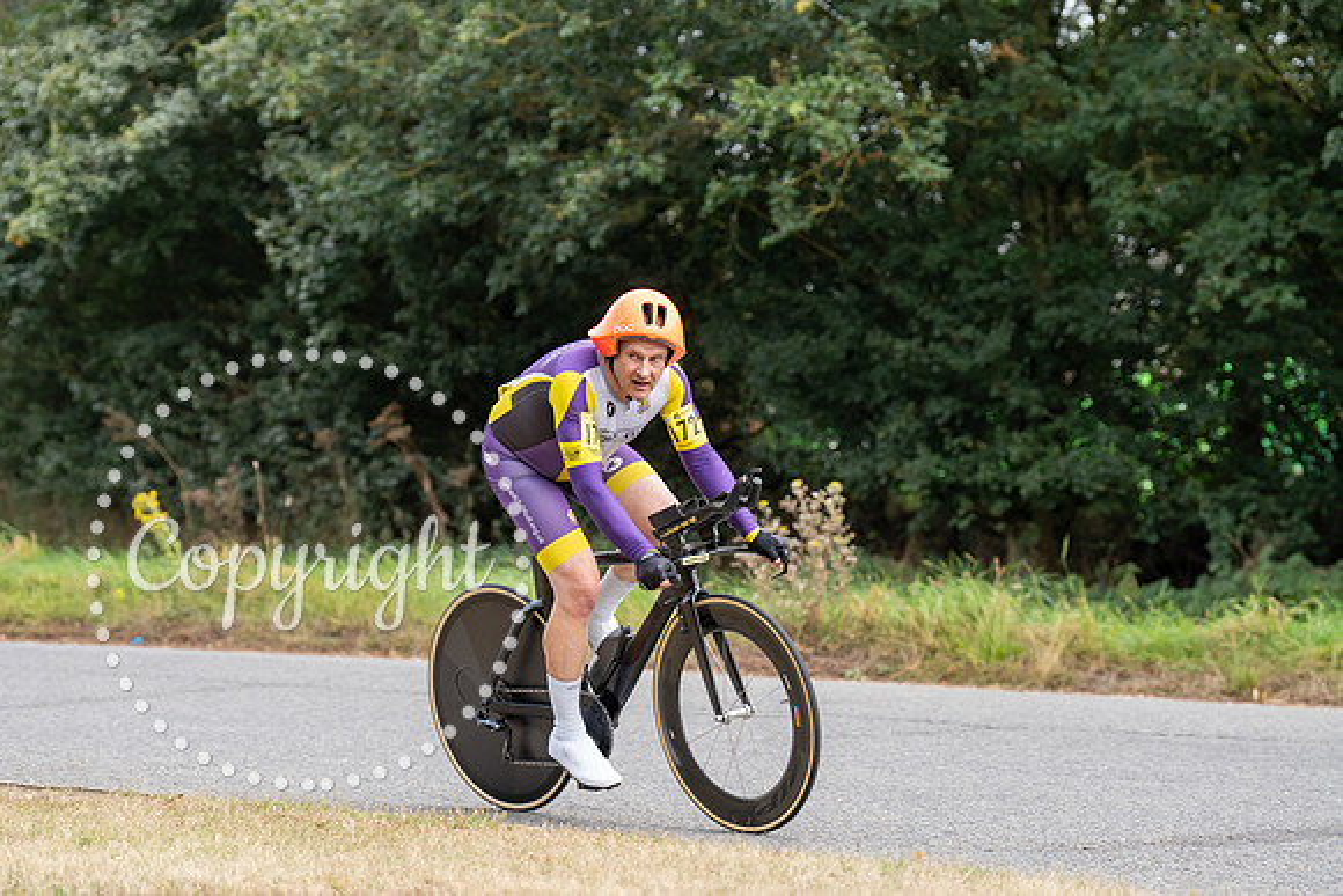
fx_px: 4478
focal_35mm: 120
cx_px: 672
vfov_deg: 11.4
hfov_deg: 17.1
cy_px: 448
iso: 640
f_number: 4
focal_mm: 120
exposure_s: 1/1000
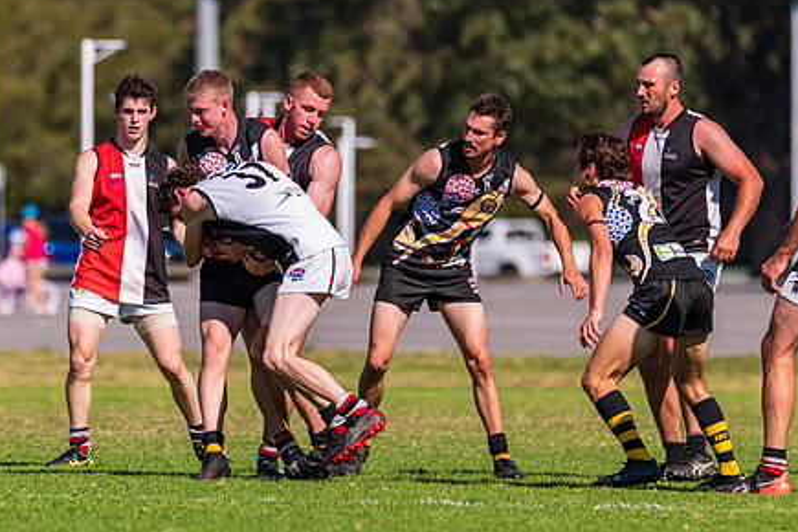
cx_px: 311
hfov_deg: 2.9
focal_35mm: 706
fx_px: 15648
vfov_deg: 1.9
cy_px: 235
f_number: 6.3
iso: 800
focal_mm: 450
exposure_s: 1/4000
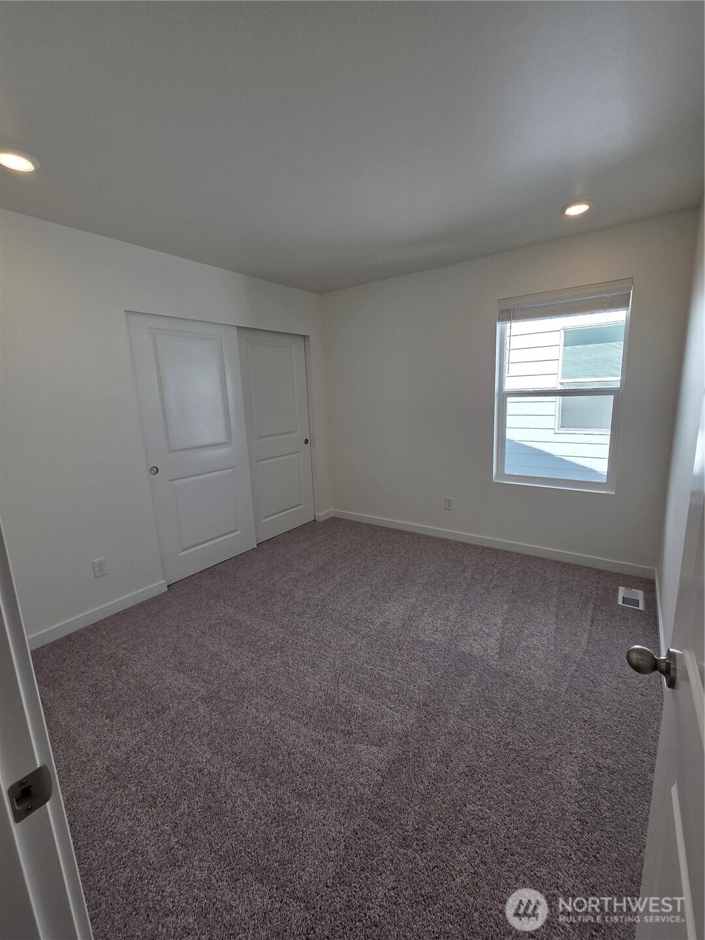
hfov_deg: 89.9
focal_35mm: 13
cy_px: 470
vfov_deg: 106.2
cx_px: 352
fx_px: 353
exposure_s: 1/249
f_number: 2.2
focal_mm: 2.2
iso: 50
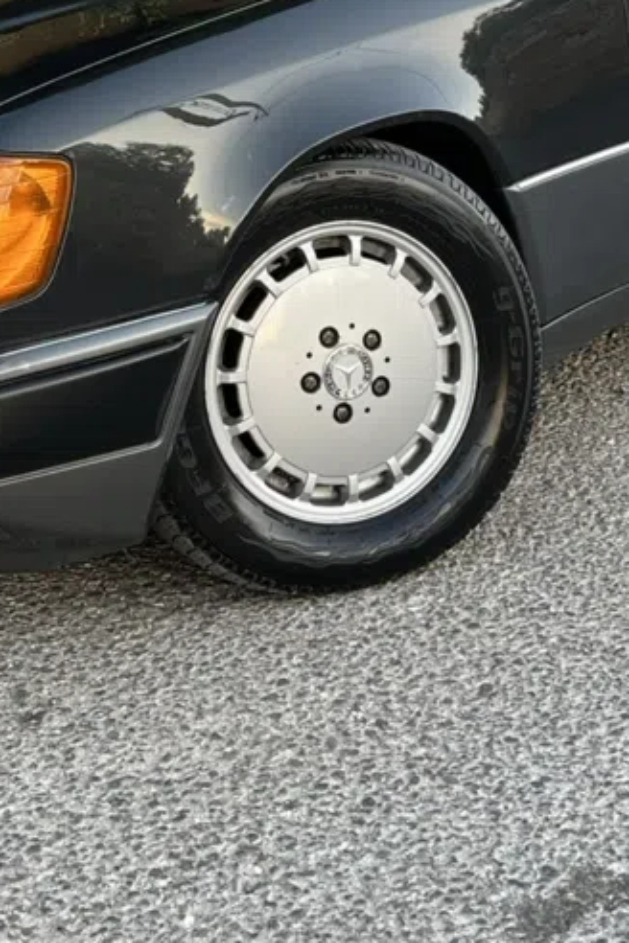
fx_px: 1965
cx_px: 301
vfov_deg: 25.6
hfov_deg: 18.2
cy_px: -9
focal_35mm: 75
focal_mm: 5.1
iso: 80
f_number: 1.6
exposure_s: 1/121
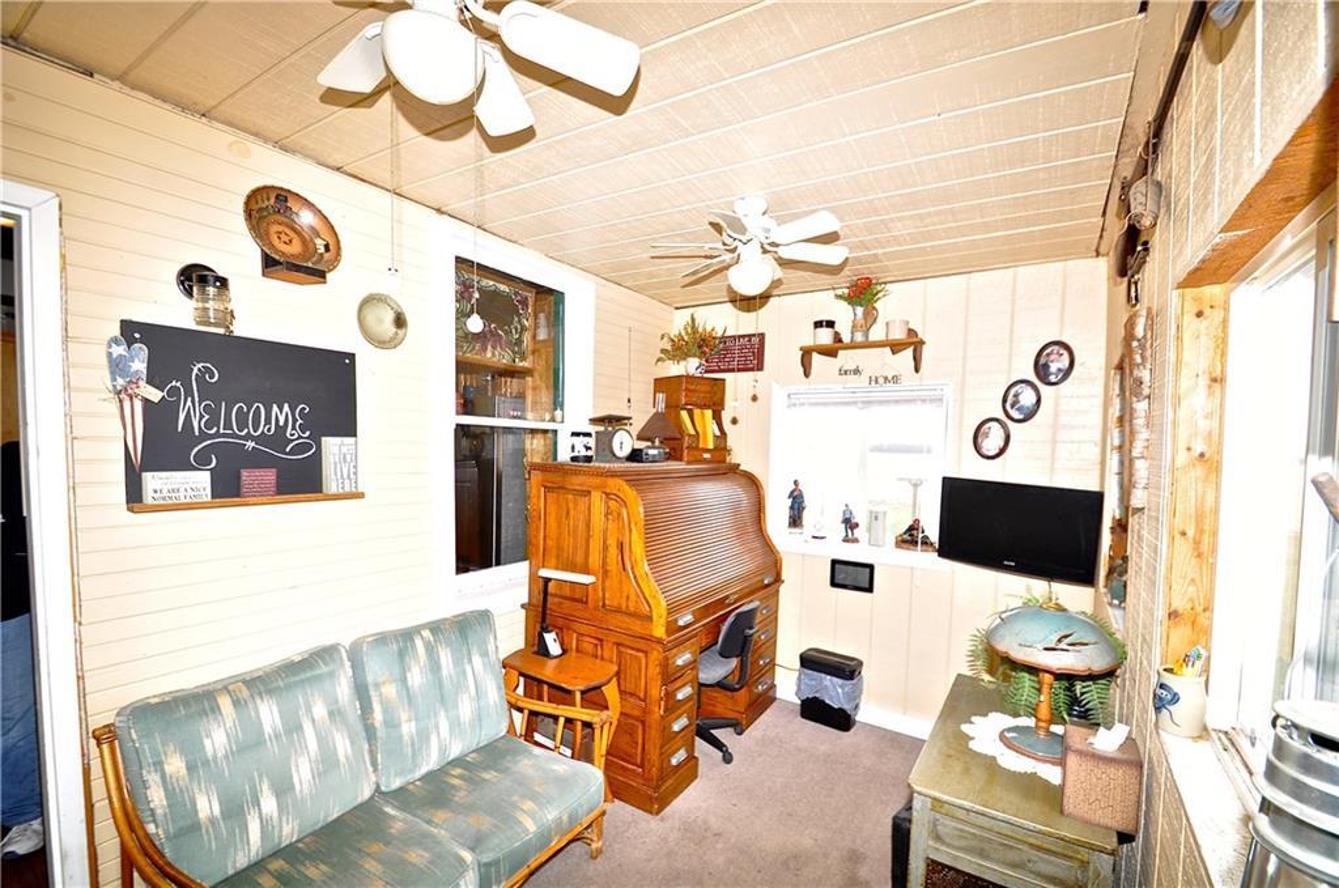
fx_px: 557
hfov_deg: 100.5
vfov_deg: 77.1
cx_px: 670
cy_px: 444
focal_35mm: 15
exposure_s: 1/100
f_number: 5
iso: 400
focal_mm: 10
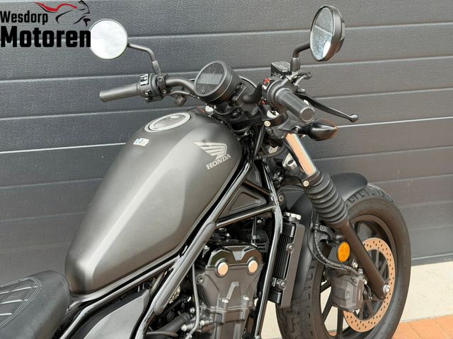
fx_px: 628
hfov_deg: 39.7
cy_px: 170
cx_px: 226
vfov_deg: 30.3
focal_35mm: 48
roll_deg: -0.2
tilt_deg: -21.2
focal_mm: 6.76
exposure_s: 1/135
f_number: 1.78
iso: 64
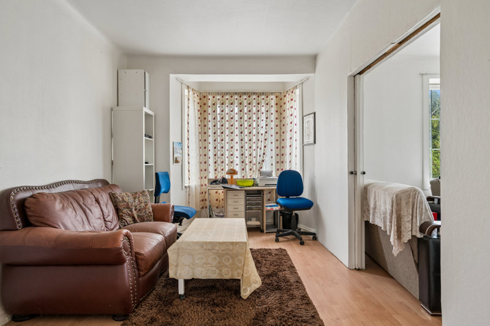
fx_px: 272
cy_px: 163
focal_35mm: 20
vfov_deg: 61.9
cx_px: 245
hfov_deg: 84.0
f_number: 7.1
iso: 800
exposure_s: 1/13
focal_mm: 20
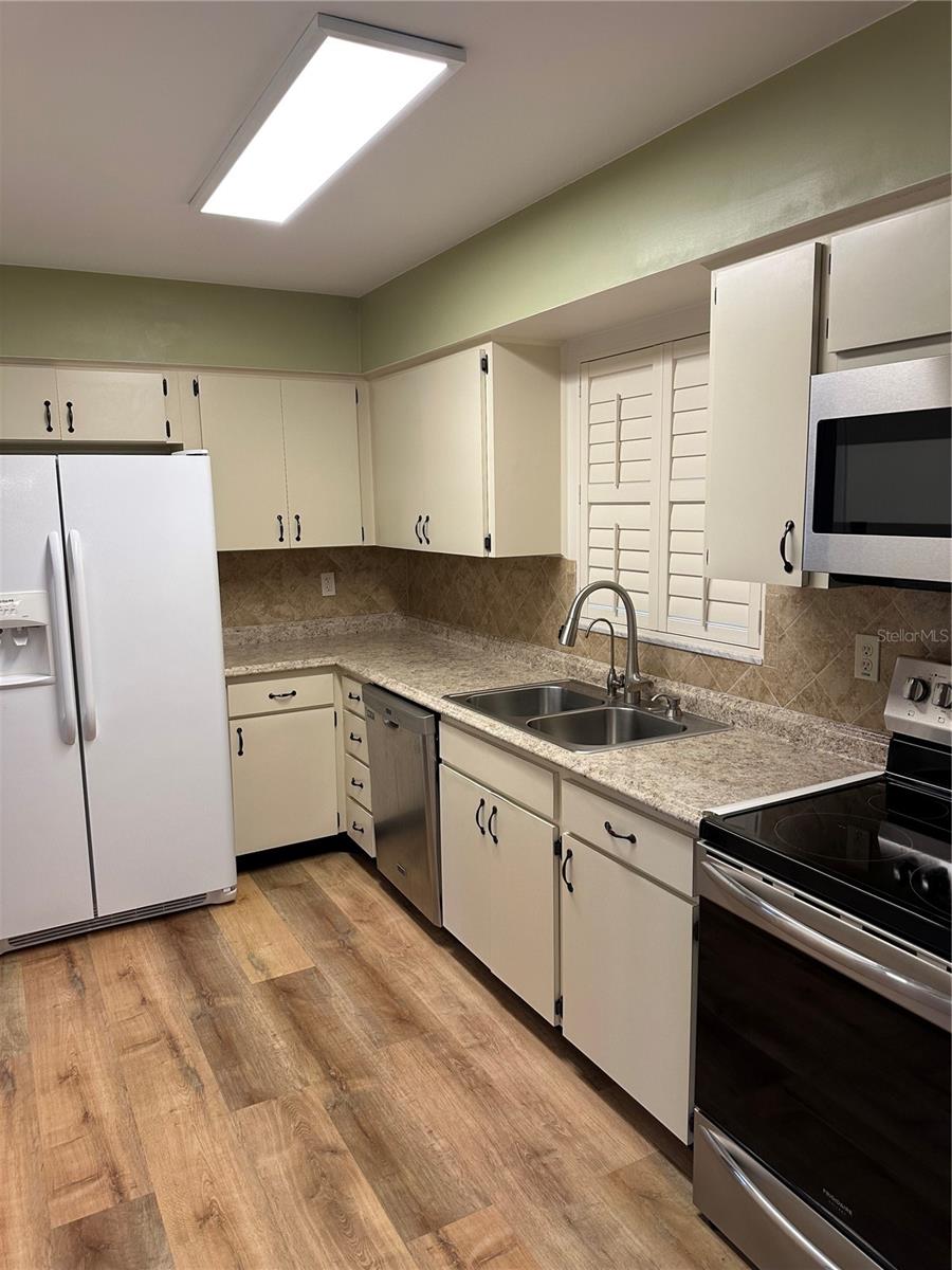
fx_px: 880
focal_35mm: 24
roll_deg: +0.1
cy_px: 635
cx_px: 476
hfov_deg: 56.8
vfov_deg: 71.6
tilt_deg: -8.4
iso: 160
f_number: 1.78
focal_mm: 6.86
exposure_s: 1/120
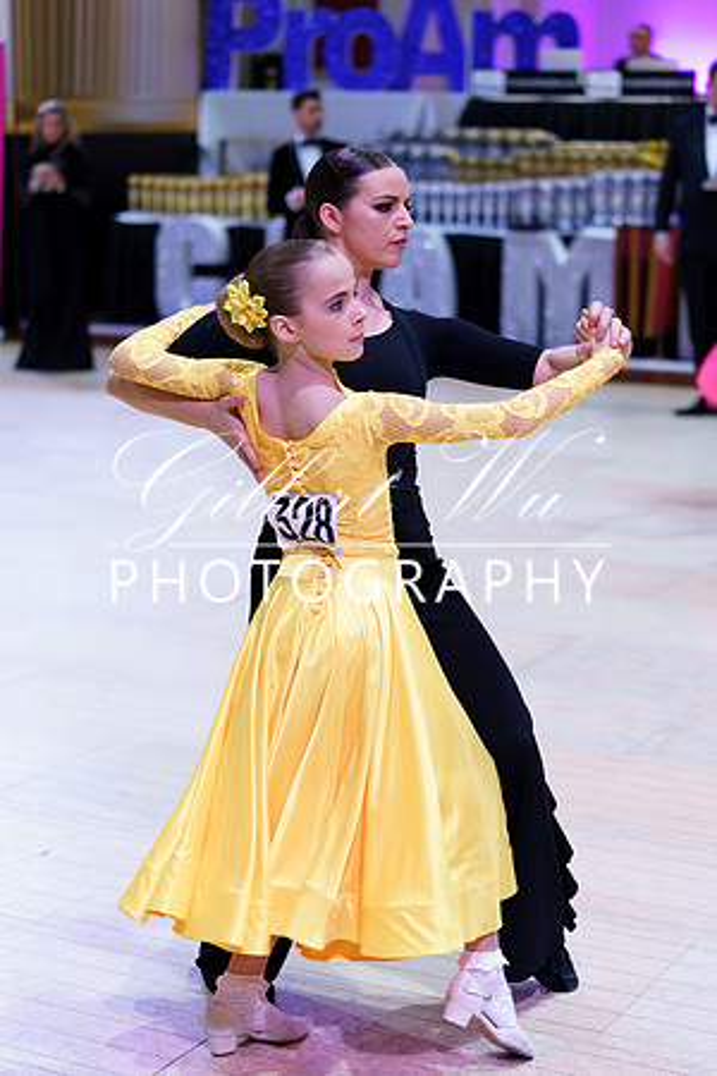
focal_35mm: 70
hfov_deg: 19.5
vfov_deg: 28.8
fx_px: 2091
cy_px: 538
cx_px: 358
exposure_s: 1/160
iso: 1000
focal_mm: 70
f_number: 2.8
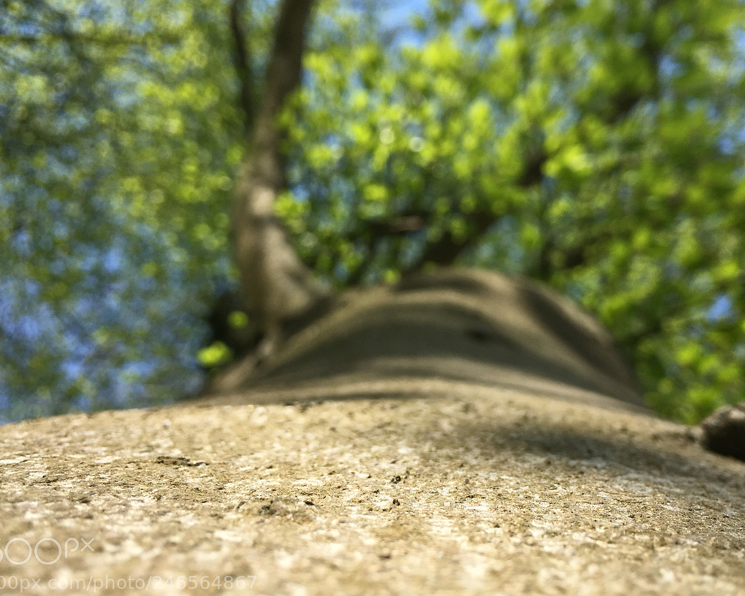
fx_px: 794
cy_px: 274
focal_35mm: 36
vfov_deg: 41.1
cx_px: 421
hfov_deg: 50.2
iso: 25
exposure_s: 1/1083
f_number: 2.2
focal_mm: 4.15
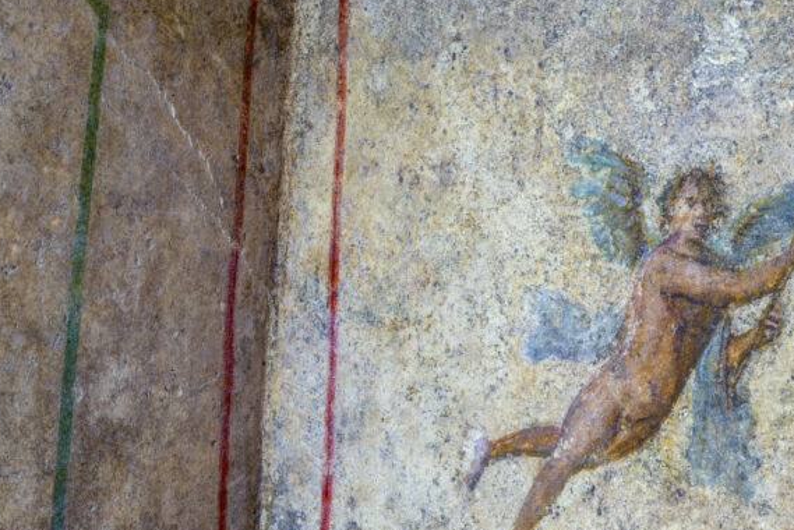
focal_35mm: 90
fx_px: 1986
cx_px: 246
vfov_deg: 15.2
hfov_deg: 22.5
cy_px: 292
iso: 100
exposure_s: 6
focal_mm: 50
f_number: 16
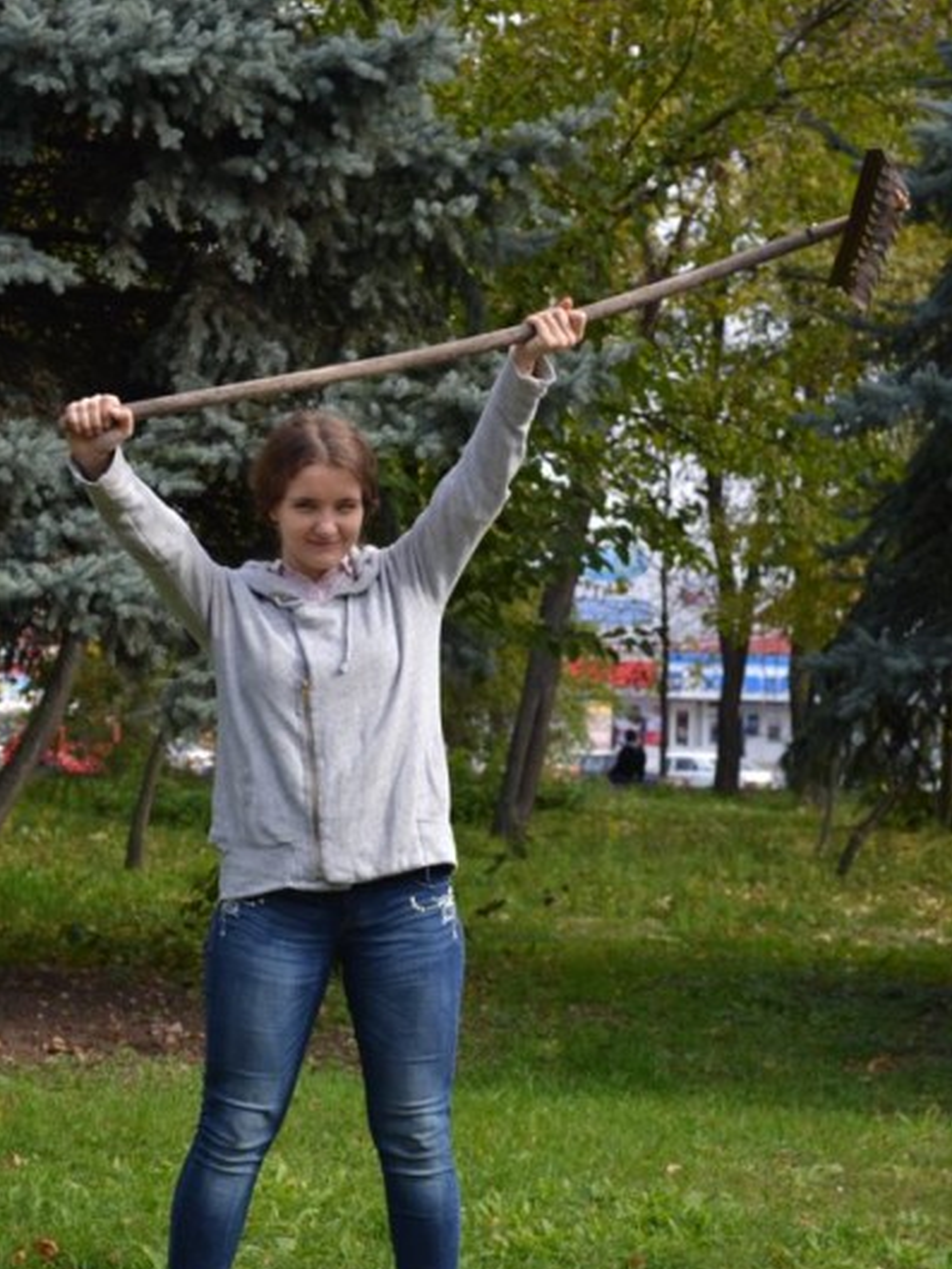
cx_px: 475
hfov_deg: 17.4
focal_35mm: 85
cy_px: 679
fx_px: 3116
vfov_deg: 23.0
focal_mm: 52
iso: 100
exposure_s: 1/125
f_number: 5.6
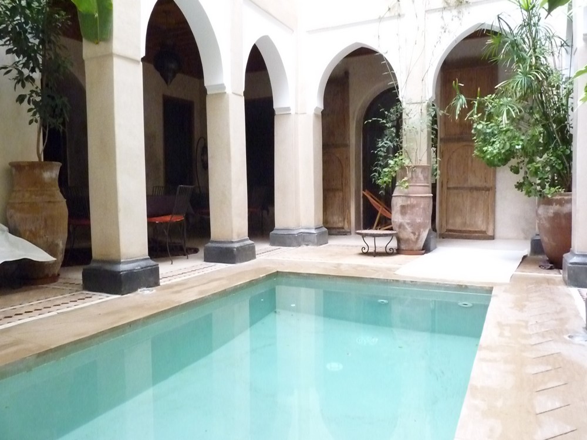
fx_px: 458
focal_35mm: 27
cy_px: 220
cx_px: 294
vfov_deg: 51.4
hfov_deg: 65.3
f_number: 4
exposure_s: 1/100
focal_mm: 4.8
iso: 1600
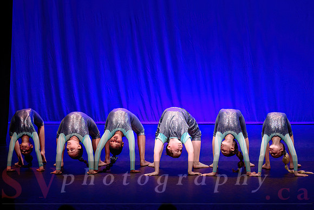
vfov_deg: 8.4
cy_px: 81
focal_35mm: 163
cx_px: 157
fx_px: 1422
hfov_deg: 12.6
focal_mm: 130
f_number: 2.8
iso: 1600
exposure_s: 1/400
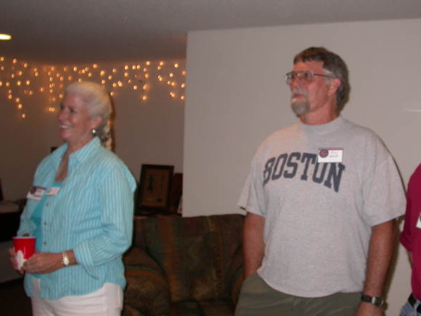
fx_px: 584
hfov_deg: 39.4
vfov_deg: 30.3
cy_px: 138
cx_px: 258
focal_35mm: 48
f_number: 2.6
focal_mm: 7.85
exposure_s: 1/60
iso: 100
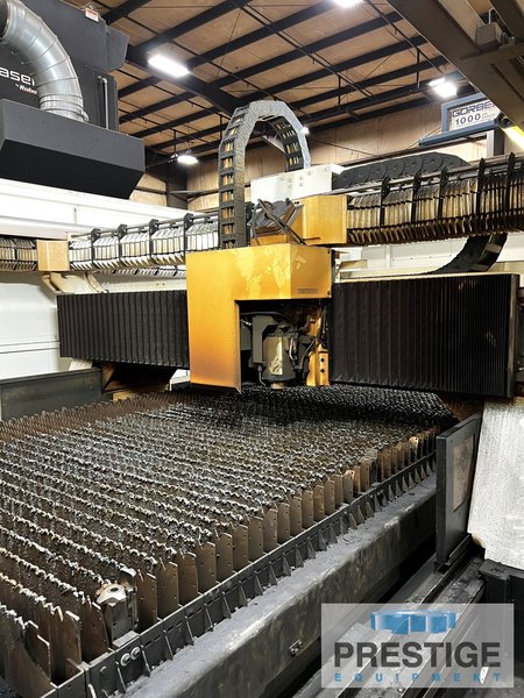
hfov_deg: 53.1
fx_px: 525
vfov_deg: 67.3
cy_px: 349
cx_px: 262
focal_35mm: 26
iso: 400
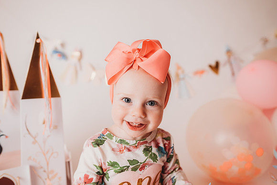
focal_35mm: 24
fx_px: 185
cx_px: 138
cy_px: 92
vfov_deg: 53.2
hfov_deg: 73.7
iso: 100
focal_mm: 24
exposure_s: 1/160
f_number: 2.8
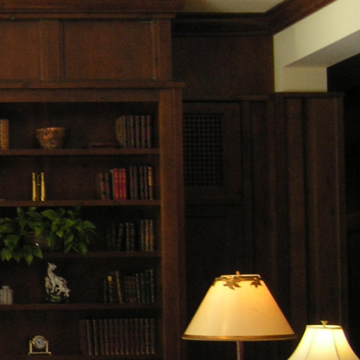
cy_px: 311
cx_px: -250
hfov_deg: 14.6
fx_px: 1259
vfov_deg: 16.1
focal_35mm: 107
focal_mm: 6.5
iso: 104
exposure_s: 1/28.5
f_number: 2.6
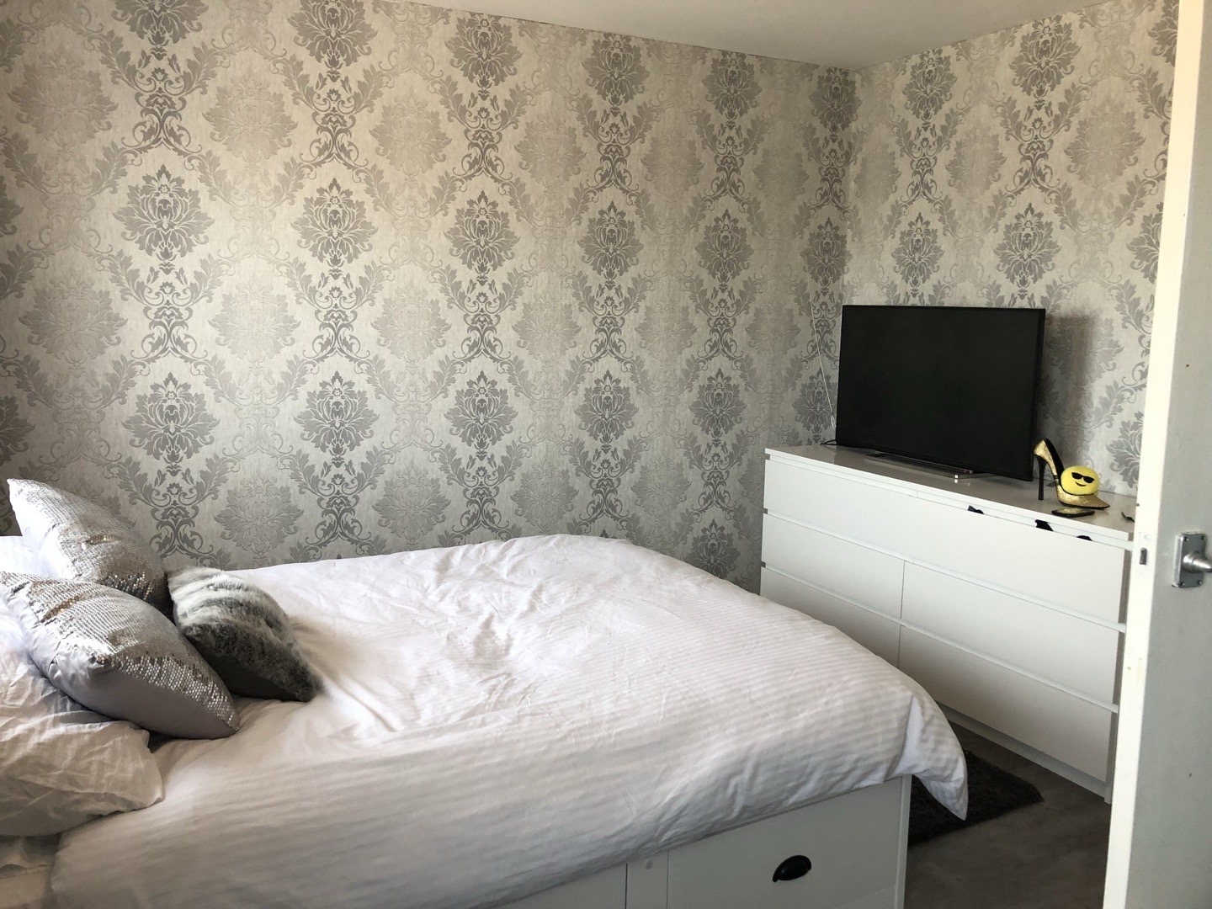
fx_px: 1015
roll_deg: -0.4
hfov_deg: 61.7
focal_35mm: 29
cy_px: 454
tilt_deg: -7.6
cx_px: 606
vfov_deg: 48.2
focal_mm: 3.99
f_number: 1.8
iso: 40
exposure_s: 1/33
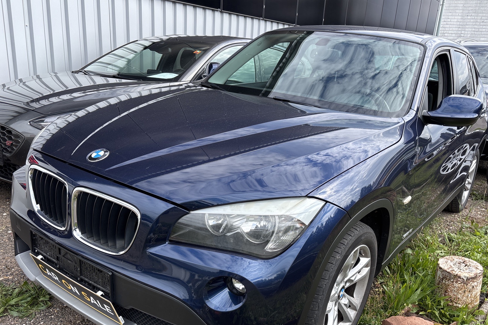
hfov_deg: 60.2
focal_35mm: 31
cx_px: 262
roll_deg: -3.6
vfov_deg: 42.0
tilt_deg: -17.8
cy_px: 205
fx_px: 420
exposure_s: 1/918
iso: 50
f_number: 1.6
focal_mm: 5.96
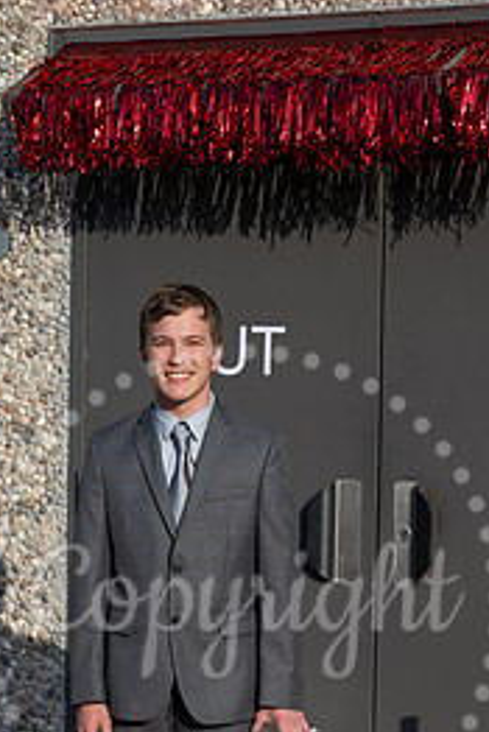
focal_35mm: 153
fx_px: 3113
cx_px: 243
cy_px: 603
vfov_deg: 13.3
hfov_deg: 9.0
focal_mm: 89
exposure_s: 1/2000
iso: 320
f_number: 5
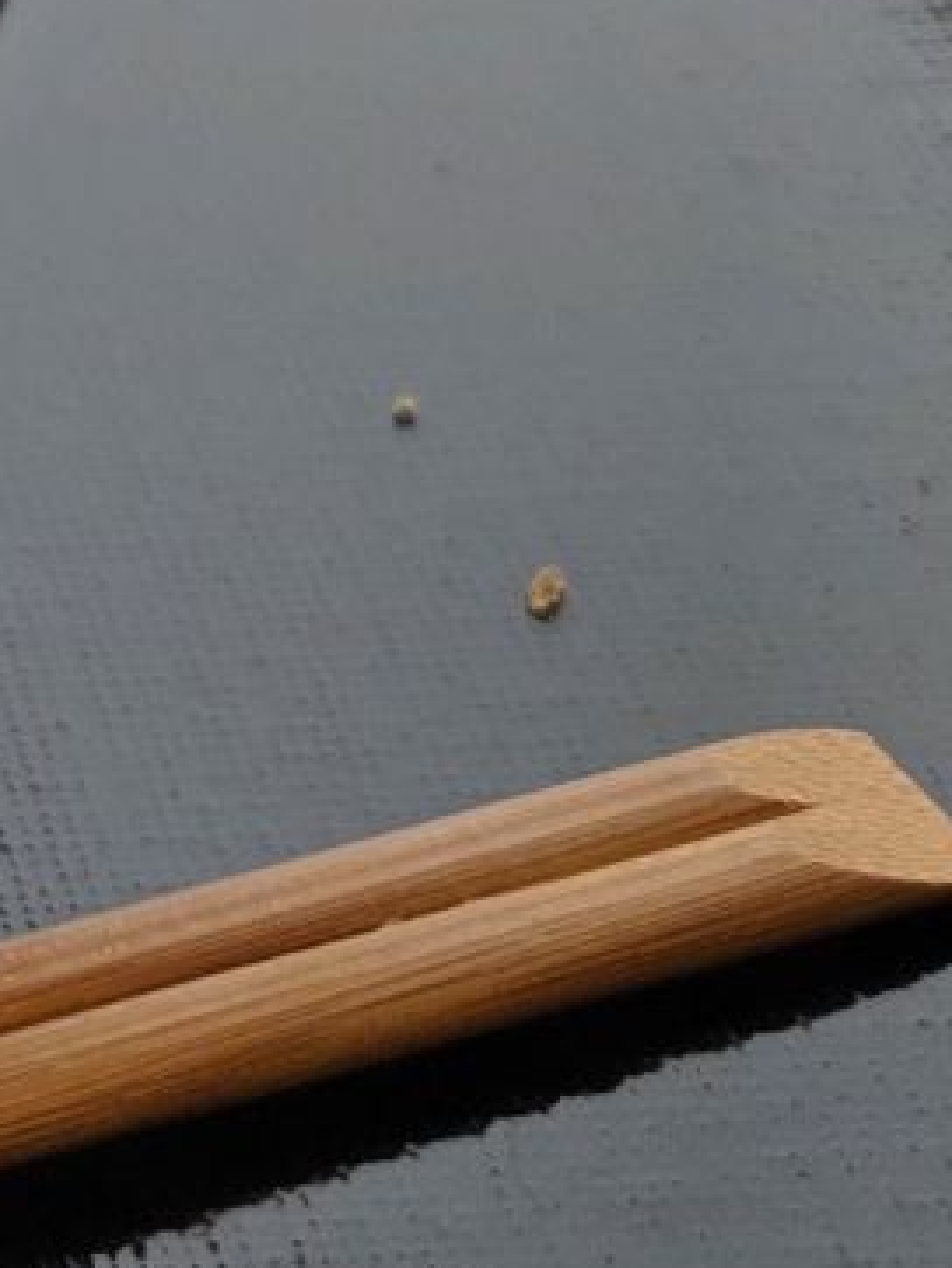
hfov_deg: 10.7
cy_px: -1566
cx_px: -931
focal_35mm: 127
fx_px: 4651
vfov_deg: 12.7
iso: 32
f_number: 1.7
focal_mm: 6.3
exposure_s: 1/180
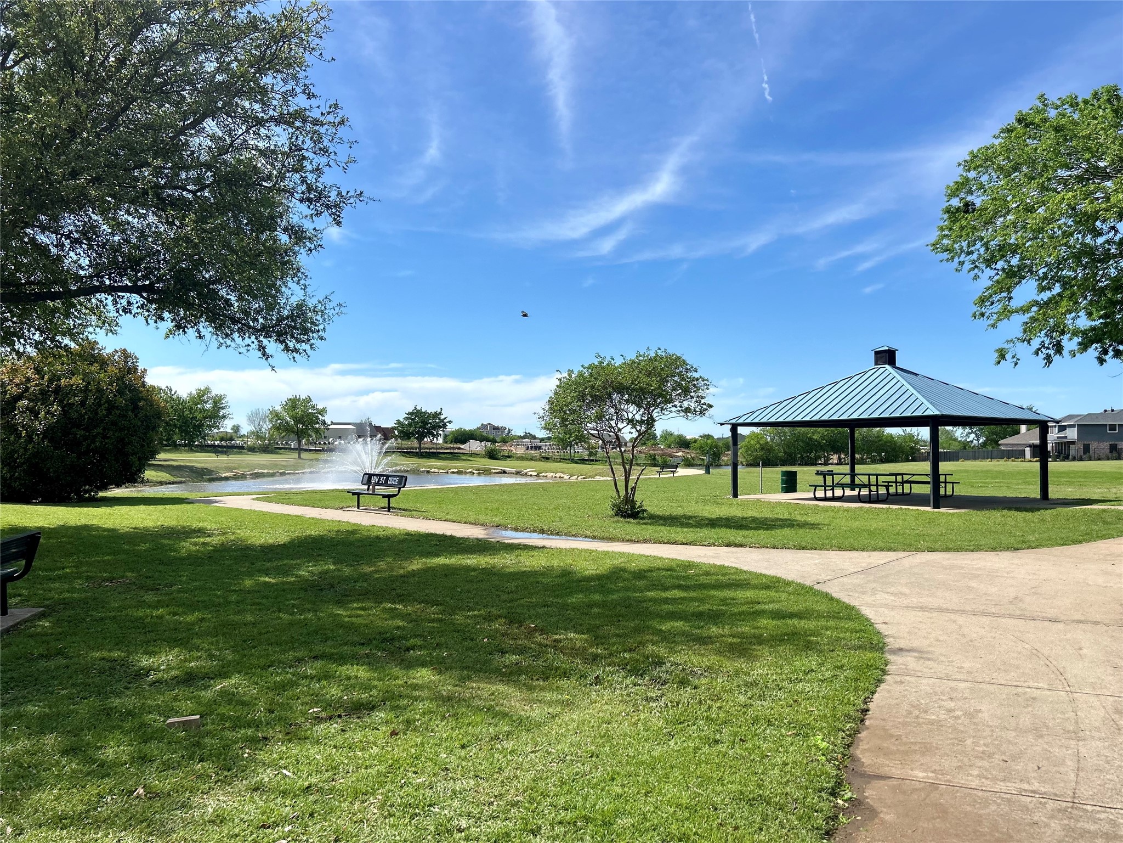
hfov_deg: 67.3
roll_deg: +0.1
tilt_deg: +1.1
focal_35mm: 26
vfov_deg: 53.1
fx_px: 843
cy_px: 422
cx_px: 562
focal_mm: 5.7
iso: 50
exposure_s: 1/5319
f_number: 1.5
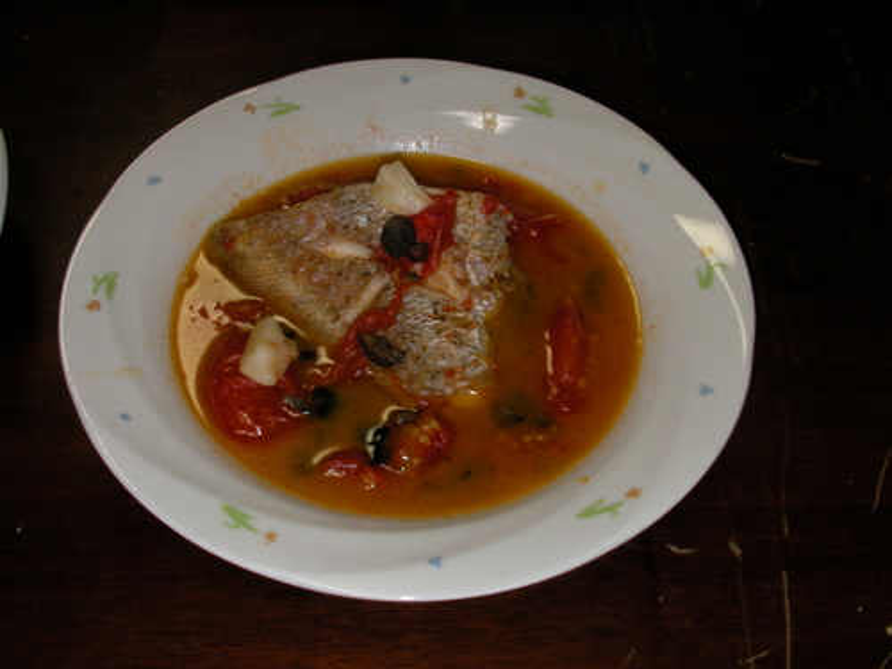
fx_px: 1057
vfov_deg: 35.1
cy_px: 334
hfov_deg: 45.8
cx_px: 446
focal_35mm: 41
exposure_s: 1/30
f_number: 5.6
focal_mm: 6.3
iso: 100
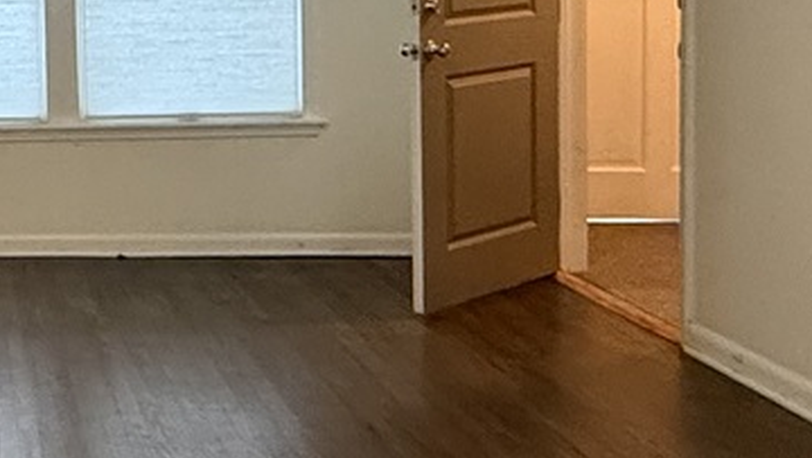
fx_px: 1314
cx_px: -293
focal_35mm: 61
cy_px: 52
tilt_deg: -3.9
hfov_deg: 27.5
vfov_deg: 19.4
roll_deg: +1.5
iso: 640
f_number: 2.2
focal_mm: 2.22
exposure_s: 1/60
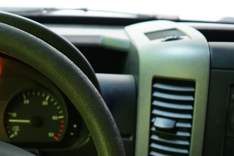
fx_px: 526
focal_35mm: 81
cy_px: 221
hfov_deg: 25.0
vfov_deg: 15.7
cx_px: 82
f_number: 3.5
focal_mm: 28
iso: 1250
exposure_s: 1/30
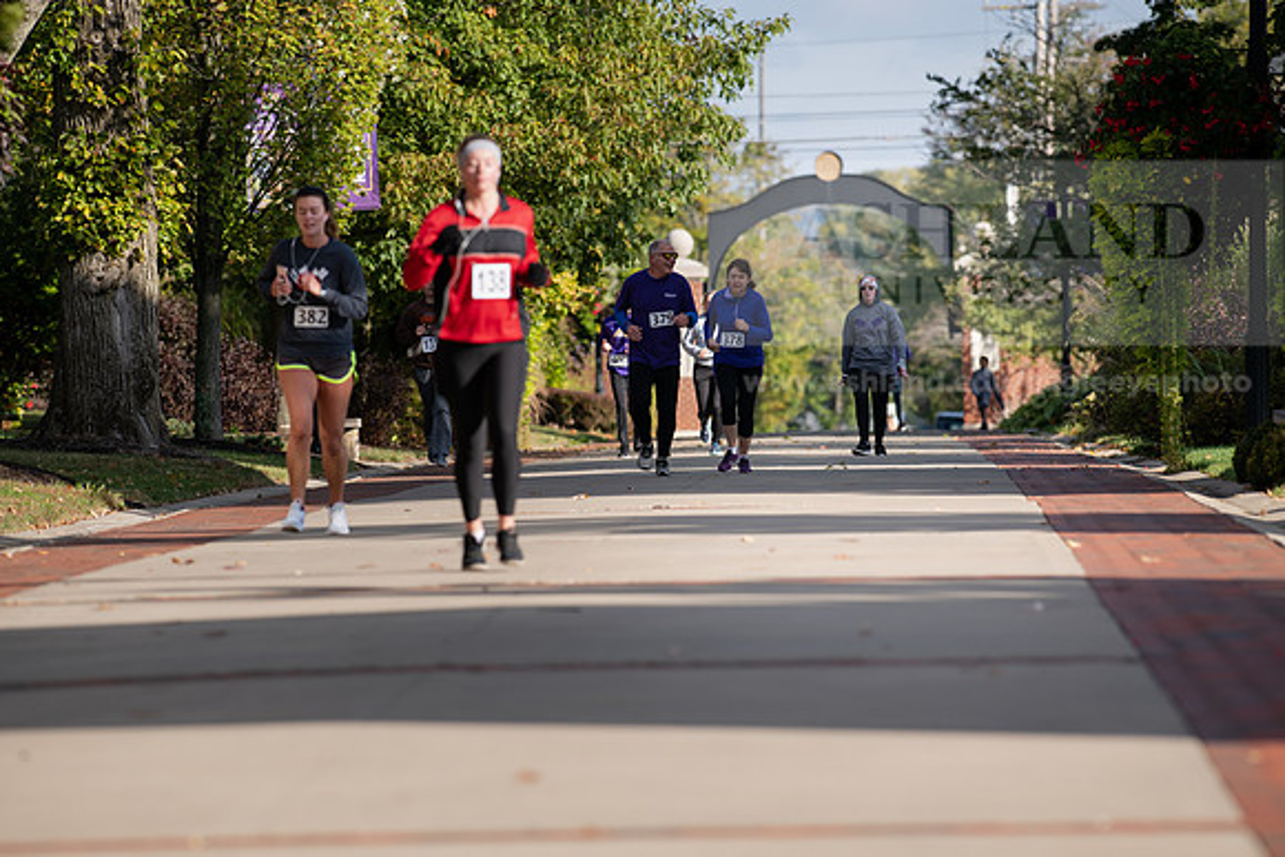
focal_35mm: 300
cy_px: 428
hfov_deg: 6.9
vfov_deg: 4.6
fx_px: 10710
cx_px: 642
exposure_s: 1/640
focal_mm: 300
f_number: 5.6
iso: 200
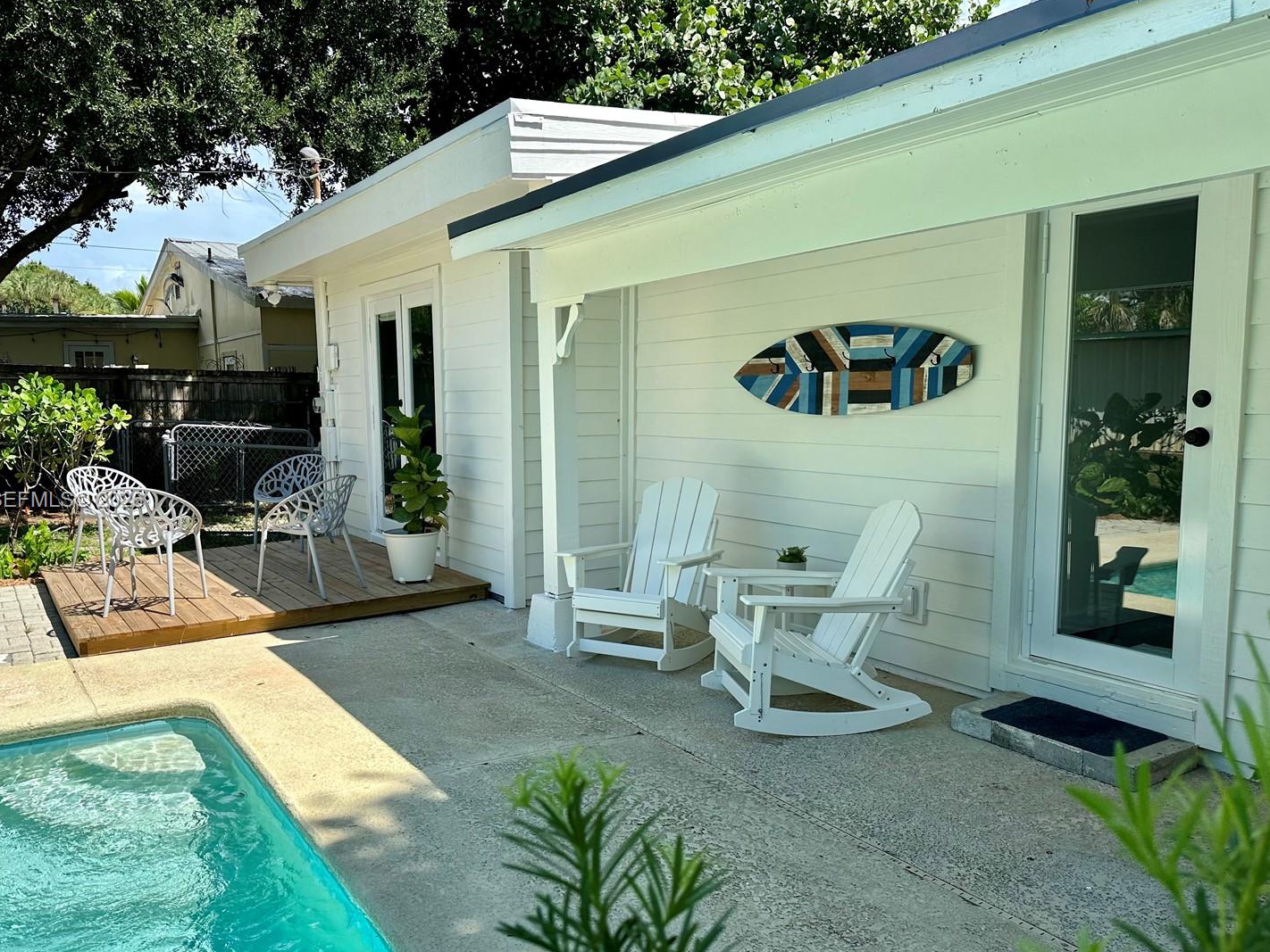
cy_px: 501
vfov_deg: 51.3
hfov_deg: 65.2
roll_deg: +0.3
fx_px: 991
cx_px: 580
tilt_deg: -5.6
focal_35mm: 27
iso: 80
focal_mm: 6.86
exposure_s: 1/2967
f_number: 1.78
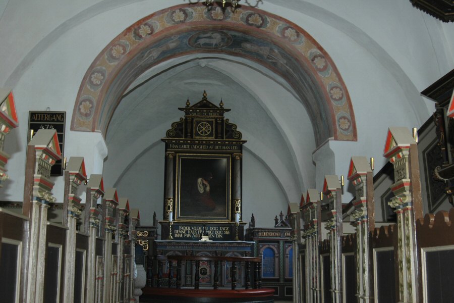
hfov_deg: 46.4
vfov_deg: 31.9
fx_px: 530
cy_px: 152
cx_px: 227
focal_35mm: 42
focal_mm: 28
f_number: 4
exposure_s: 1/60
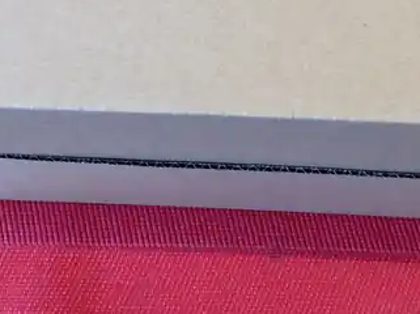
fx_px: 1321
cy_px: -39
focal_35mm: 109
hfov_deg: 17.8
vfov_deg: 13.3
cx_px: 364
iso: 64
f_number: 2.4
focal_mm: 4.28
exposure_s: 1/15
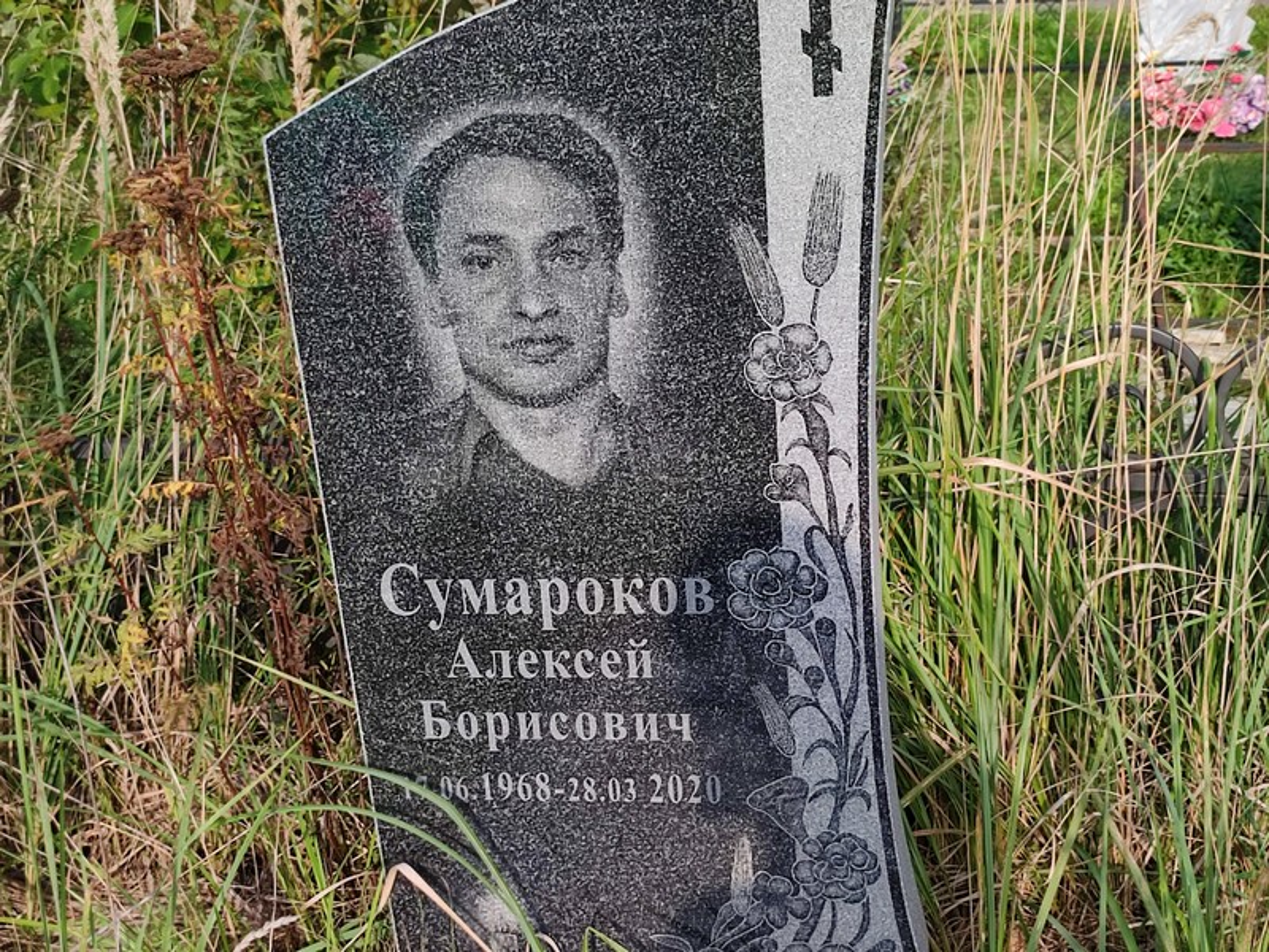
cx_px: 634
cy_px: 476
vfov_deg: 54.9
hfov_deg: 69.4
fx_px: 916
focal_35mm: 25
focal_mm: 6.04
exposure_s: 1/405
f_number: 1.9
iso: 50
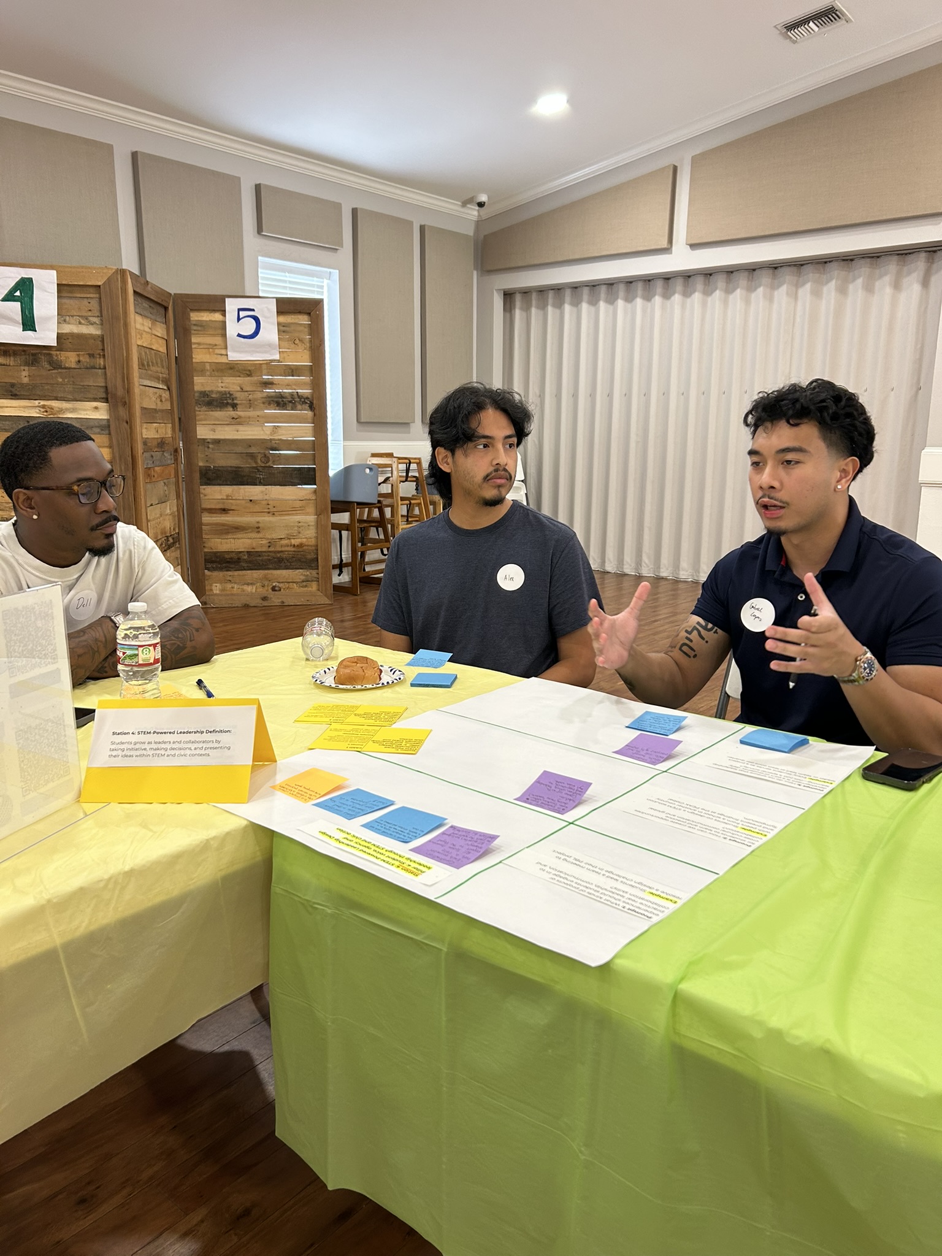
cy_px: 628
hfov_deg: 53.1
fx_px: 943
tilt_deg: -11.5
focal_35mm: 26
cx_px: 471
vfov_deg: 67.3
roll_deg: -0.3
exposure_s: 1/60
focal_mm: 5.7
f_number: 1.5
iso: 80
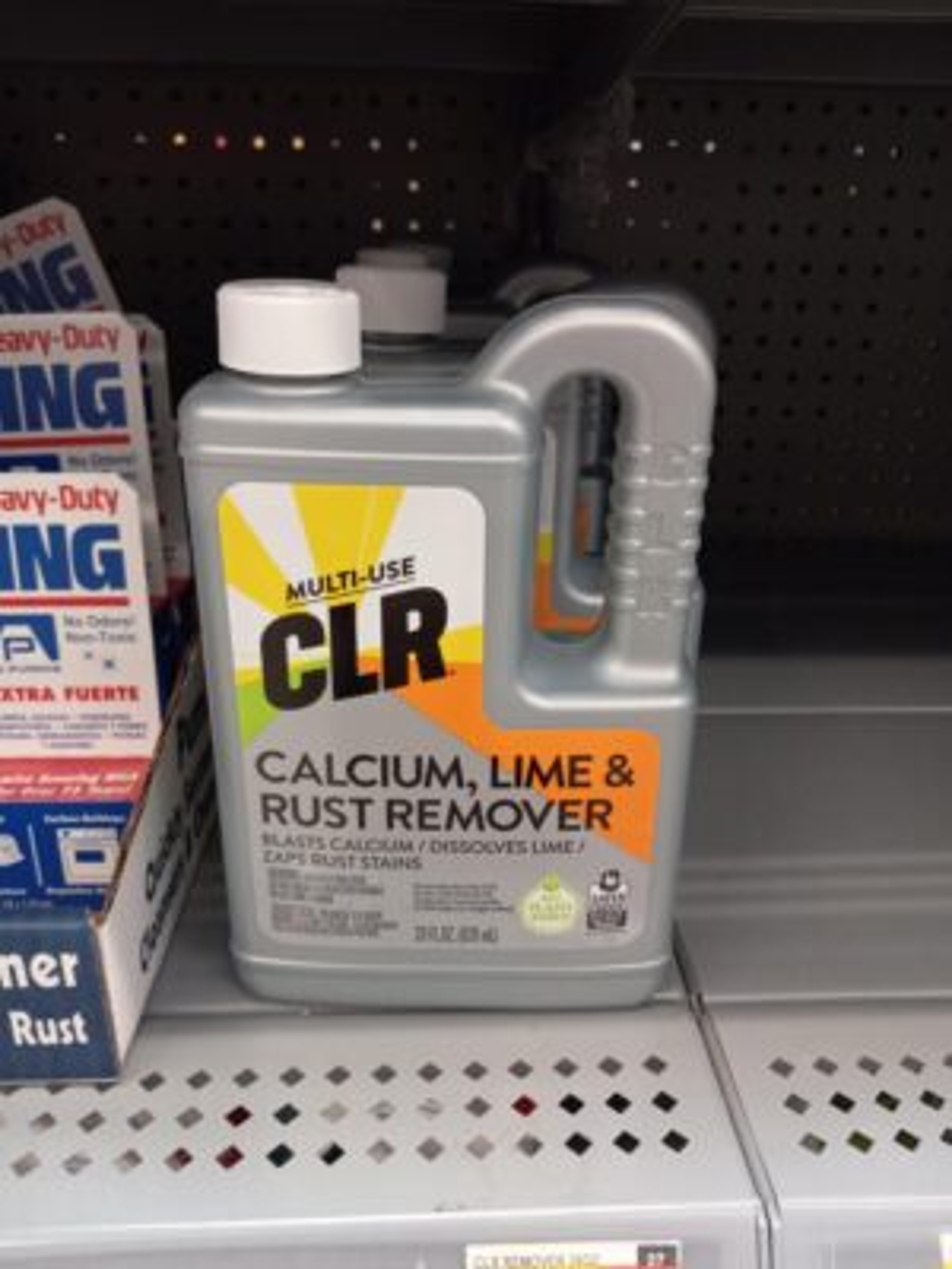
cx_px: 476
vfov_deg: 65.3
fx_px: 990
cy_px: 634
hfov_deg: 51.4
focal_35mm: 27
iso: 125
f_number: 1.8
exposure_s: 1/60
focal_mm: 3.94
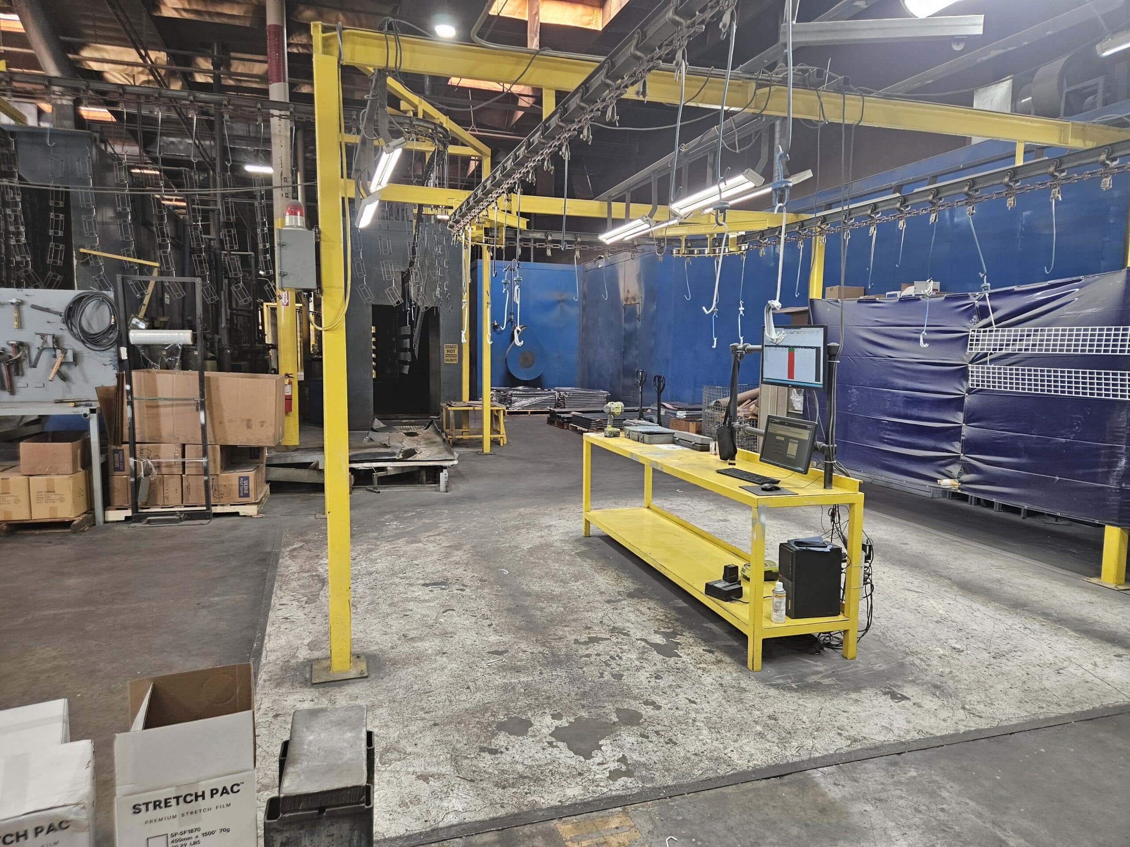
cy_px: 424
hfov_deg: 73.9
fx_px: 751
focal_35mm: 23
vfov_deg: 58.9
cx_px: 565
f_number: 1.8
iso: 320
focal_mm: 5.4
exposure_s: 1/120
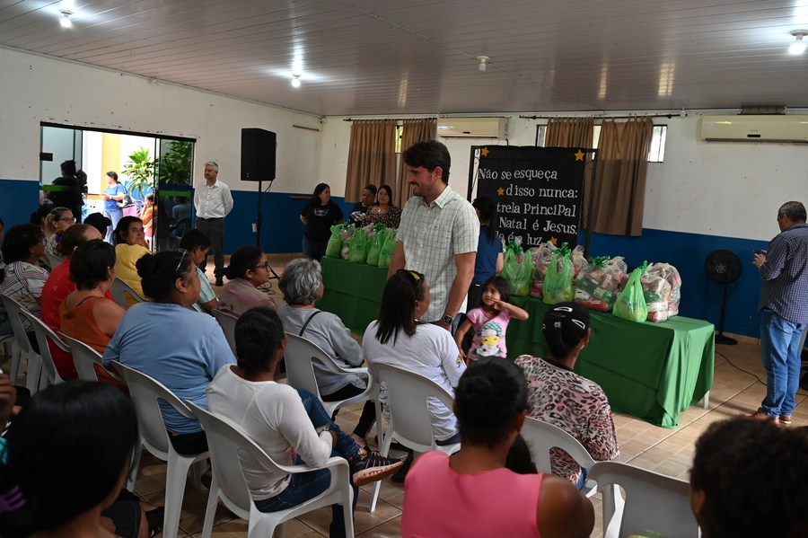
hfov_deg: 62.0
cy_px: 269
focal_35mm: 30
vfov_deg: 43.6
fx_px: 673
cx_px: 404
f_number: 4
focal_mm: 30
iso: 800
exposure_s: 1/60
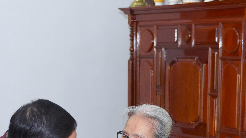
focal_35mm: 119
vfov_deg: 10.0
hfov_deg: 17.8
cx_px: 213
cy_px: 182
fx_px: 776
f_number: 2.8
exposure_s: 1/250
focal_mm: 35
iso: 640
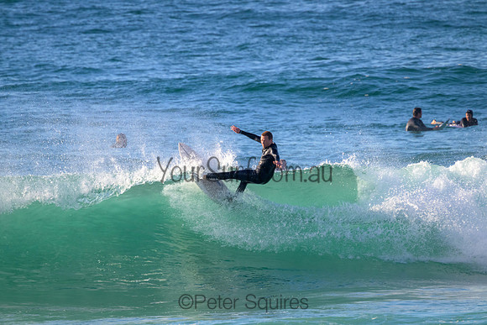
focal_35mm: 800
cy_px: 162
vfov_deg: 1.7
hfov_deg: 2.6
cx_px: 244
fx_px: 10824
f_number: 11
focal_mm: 800
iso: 1250
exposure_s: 1/1250
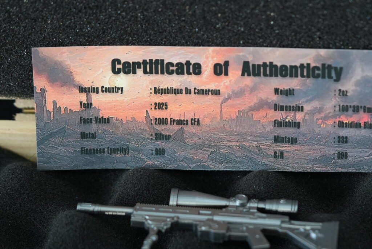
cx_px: 186
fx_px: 1396
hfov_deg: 15.2
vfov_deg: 10.2
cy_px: 124
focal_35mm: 135
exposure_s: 1/160
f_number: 3.2
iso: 1600
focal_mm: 90
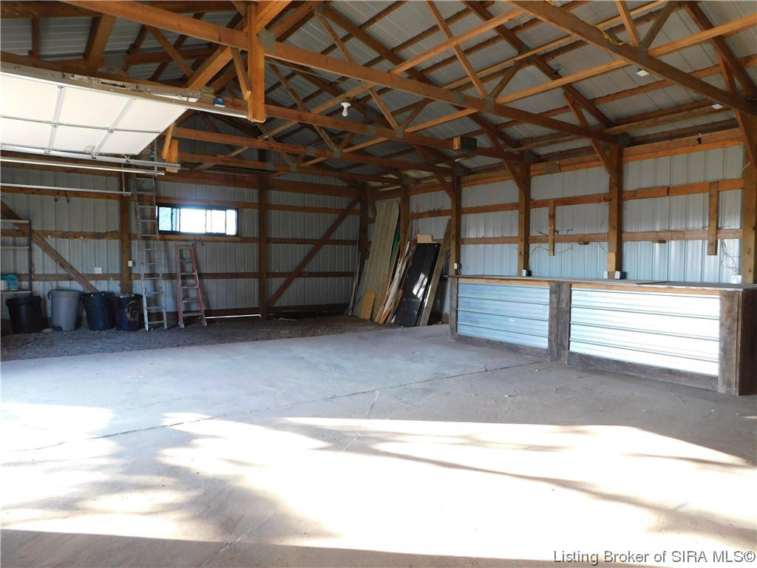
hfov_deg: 73.9
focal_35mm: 23
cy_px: 284
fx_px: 503
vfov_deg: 58.9
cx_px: 378
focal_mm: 4
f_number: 3
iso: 160
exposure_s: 1/30
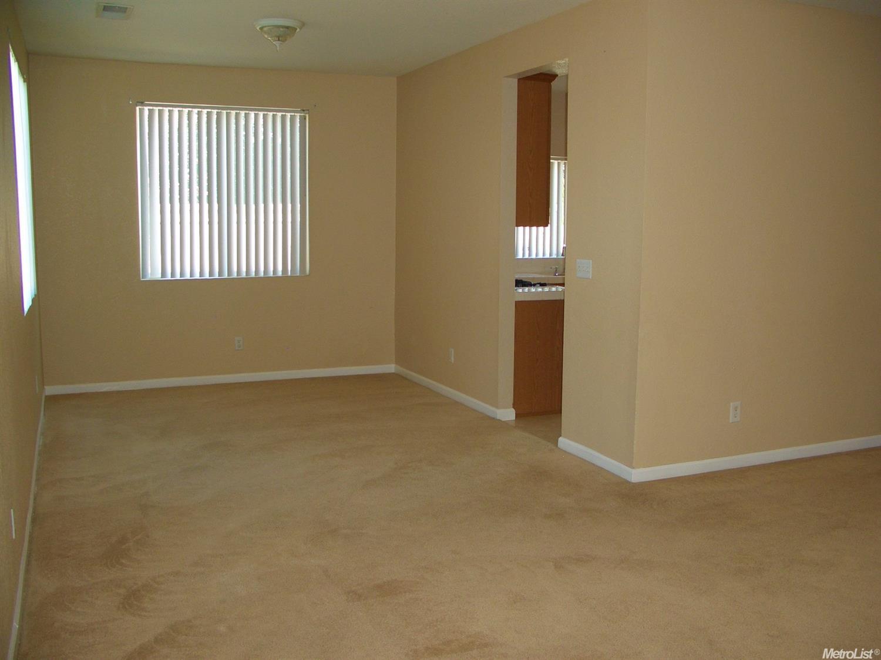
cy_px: 330
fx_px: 840
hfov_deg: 55.4
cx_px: 440
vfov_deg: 42.9
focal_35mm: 33
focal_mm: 7.1
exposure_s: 1/60
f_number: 2.8
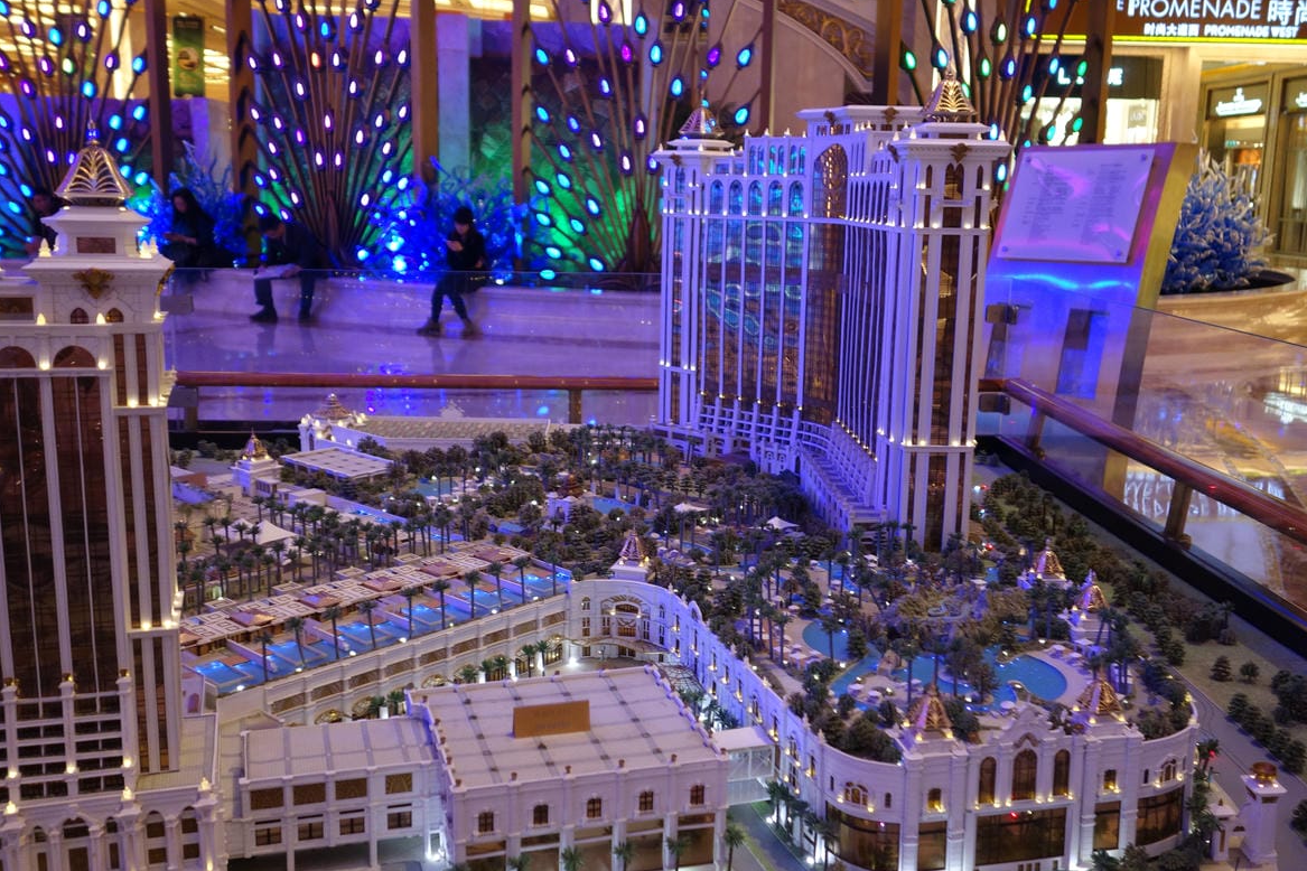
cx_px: 653
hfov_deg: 53.1
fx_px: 1307
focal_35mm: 36
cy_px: 442
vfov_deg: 36.9
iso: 500
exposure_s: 1/40
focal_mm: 12.94
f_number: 2.8
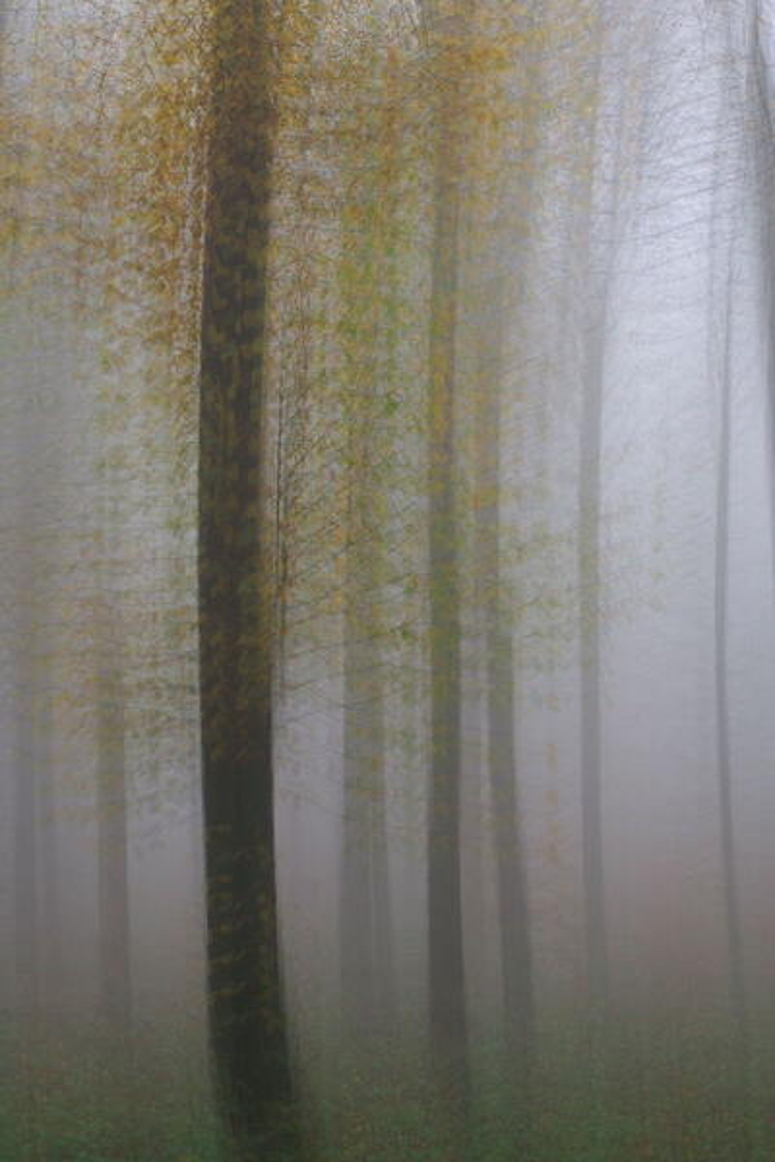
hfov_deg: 14.9
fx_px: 2971
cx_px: 388
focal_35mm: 92
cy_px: 581
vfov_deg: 22.1
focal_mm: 60
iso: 100
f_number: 11
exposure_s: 1/40
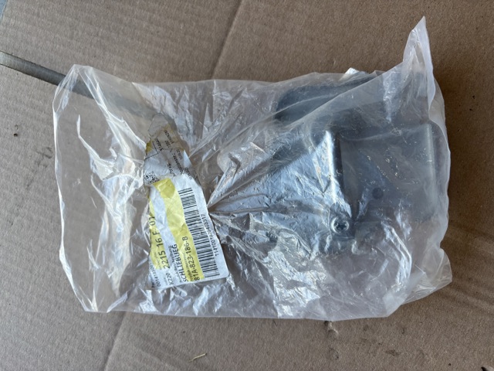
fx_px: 371
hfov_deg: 67.3
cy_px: 186
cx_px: 247
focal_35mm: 26
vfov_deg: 53.1
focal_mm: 5.96
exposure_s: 1/169
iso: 40
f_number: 1.6
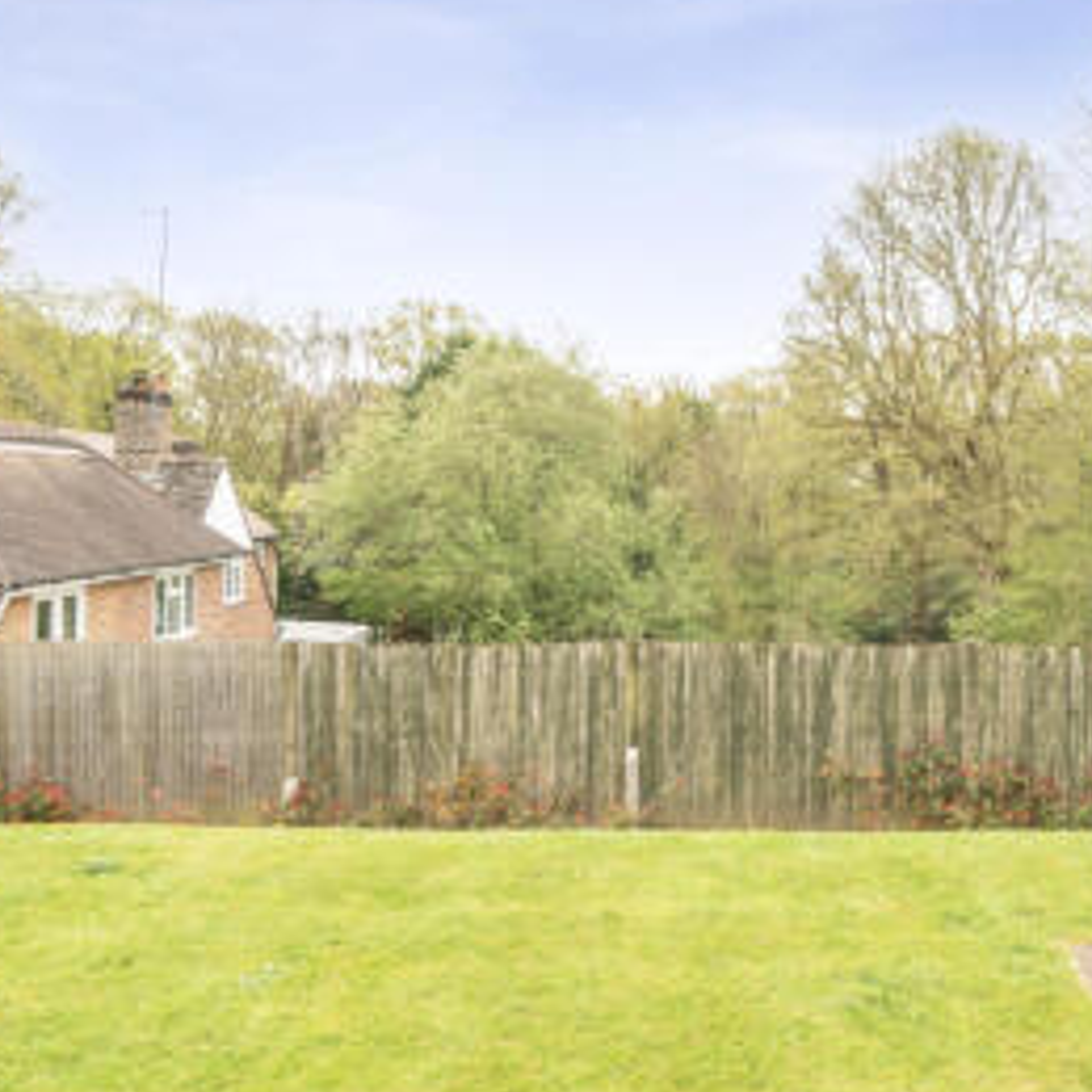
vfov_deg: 57.1
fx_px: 999
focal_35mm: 28
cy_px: 468
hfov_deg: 54.9
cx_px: 802
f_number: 8
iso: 400
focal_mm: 12
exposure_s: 1/250
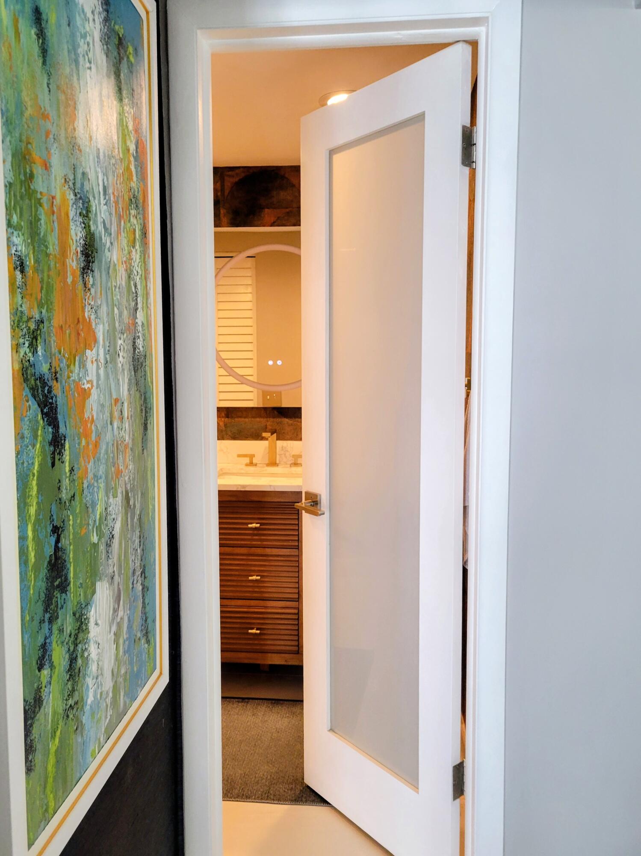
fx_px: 642
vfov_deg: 67.3
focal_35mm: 26
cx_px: 320
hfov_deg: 53.0
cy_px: 428
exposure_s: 1/60
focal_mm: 5.4
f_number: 1.8
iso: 200
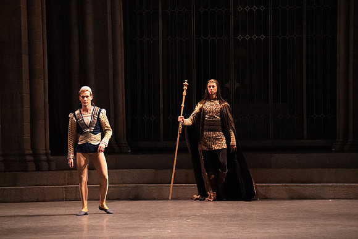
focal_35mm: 200
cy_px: 120
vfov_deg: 6.9
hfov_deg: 10.3
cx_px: 179
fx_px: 1989
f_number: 5
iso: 25600
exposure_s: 1/320
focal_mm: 200
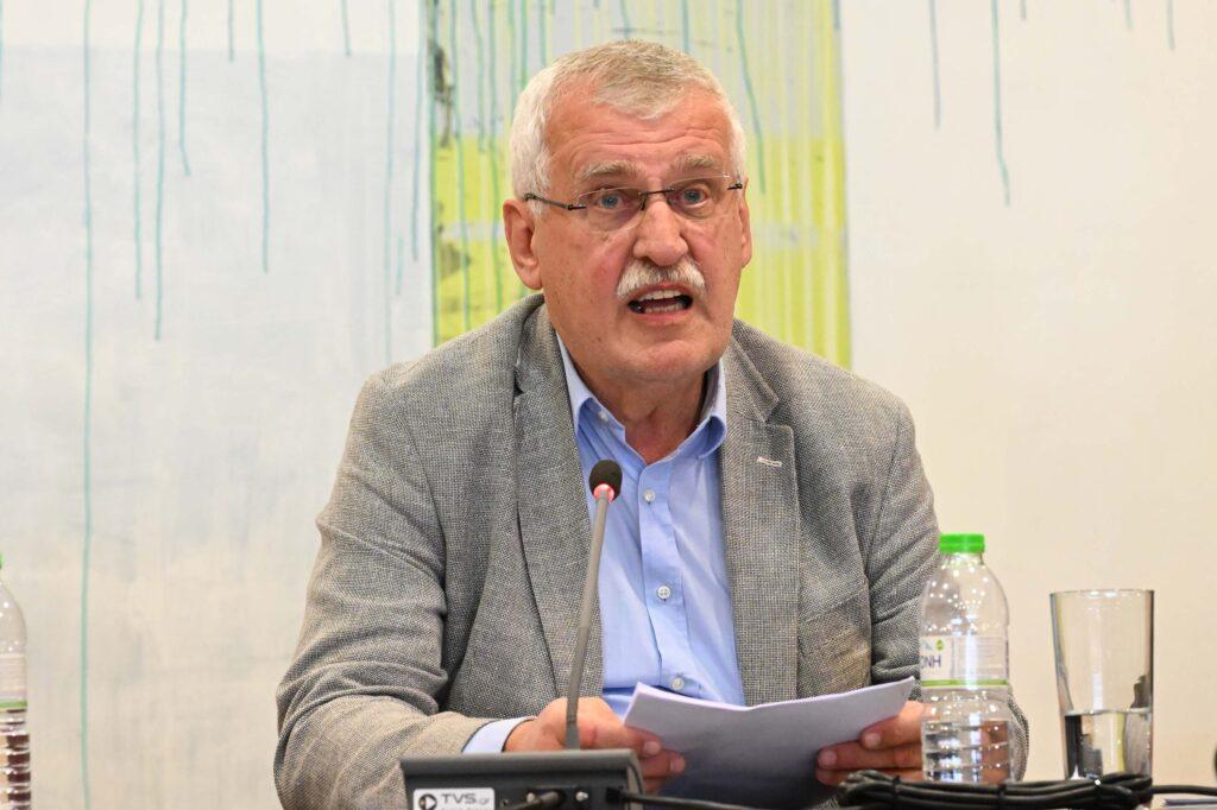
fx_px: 5001
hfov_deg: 13.9
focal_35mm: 148
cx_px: 608
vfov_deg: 9.3
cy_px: 405
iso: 6400
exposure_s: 1/200
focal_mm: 99
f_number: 5.6
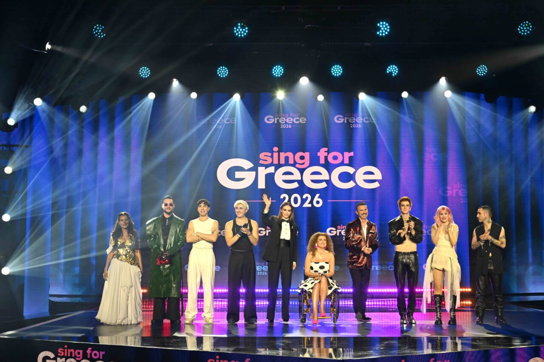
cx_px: 272
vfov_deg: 29.2
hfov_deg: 42.7
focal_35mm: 46
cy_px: 181
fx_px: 695
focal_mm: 46
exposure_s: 1/320
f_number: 8
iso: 1250
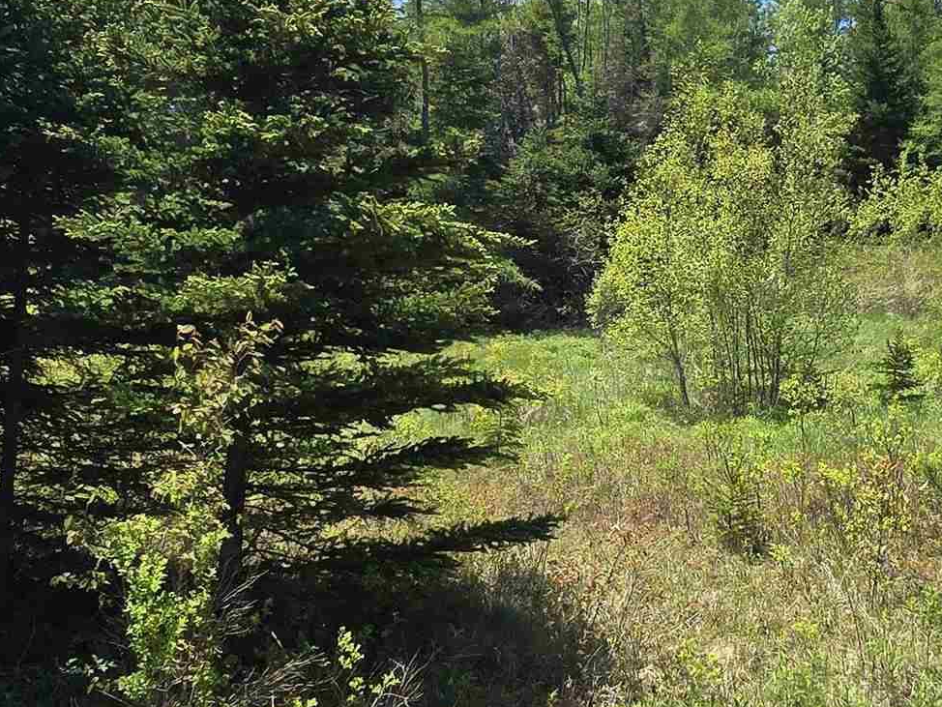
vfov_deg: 35.1
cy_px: 406
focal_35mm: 41
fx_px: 1116
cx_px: 702
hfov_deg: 44.3
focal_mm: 2.2
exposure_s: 1/1476
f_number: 2.2
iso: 50
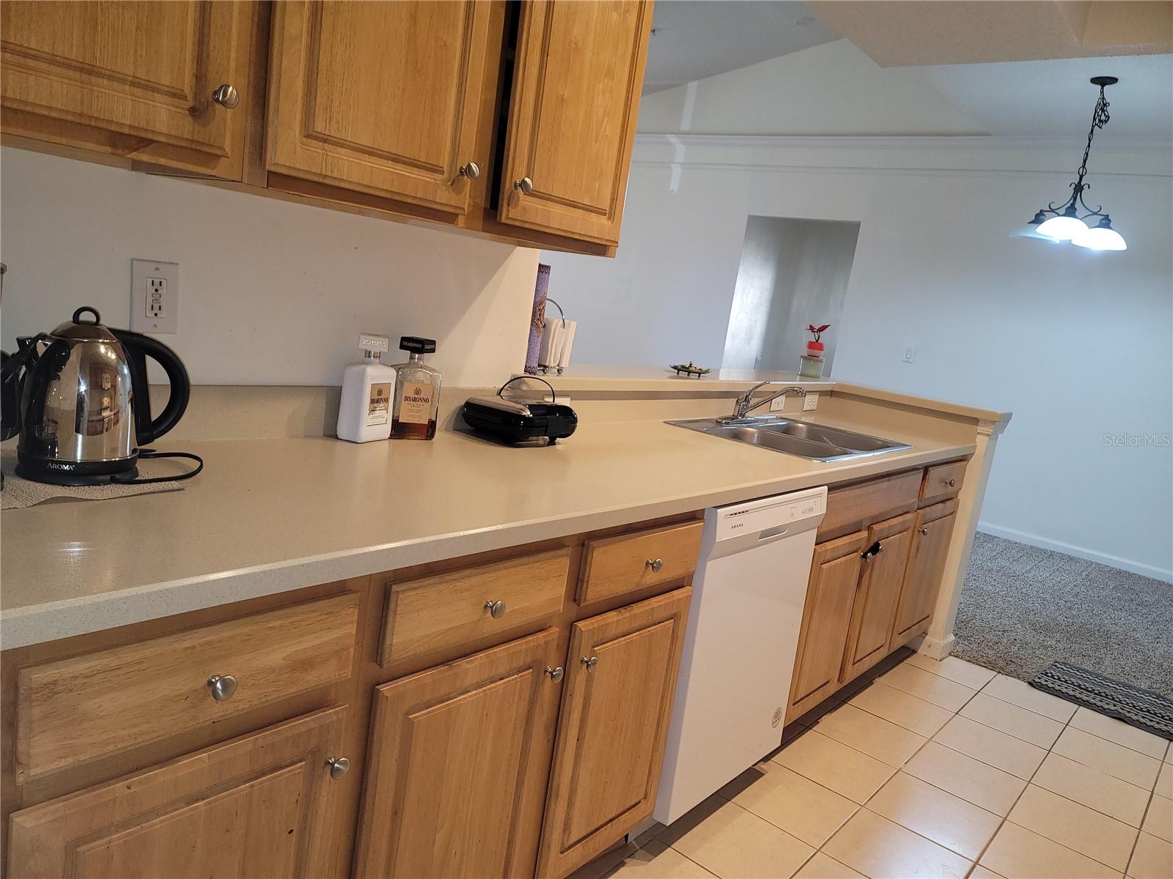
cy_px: 440
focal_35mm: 25
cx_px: 586
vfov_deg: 54.9
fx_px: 847
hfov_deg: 69.4
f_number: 1.8
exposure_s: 1/30
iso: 100
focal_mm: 7
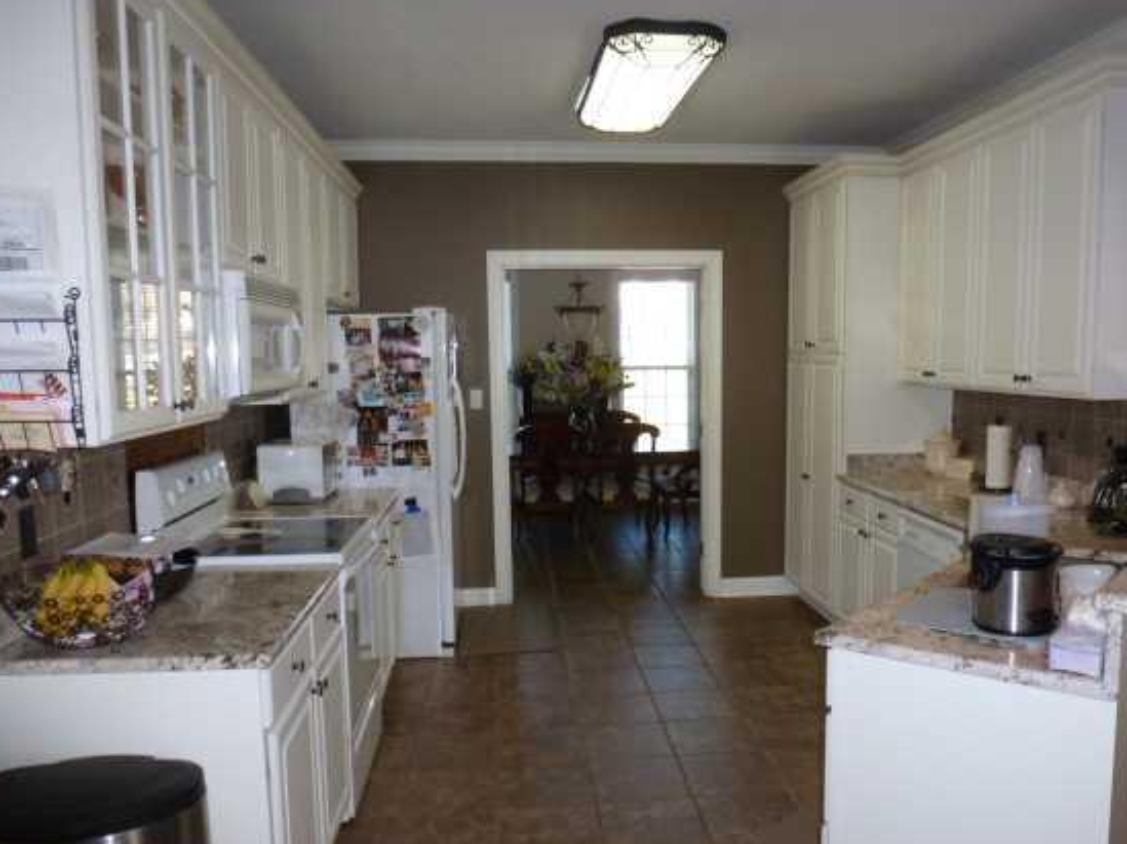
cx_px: 601
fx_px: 911
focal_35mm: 28
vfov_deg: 49.6
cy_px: 472
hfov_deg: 63.4
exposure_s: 1/60
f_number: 3.3
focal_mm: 4.3
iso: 250
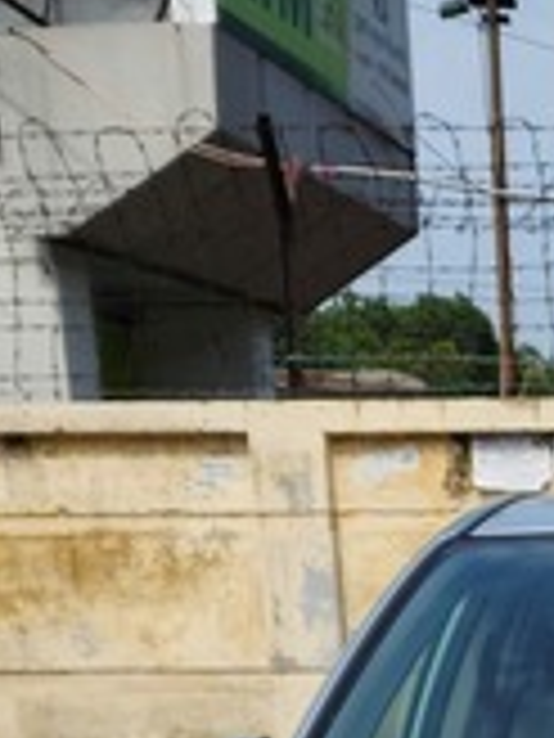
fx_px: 1792
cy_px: 1053
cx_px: 784
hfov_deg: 16.3
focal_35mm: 84
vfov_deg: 20.5
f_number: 1.8
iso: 12
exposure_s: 1/1248
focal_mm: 6.4
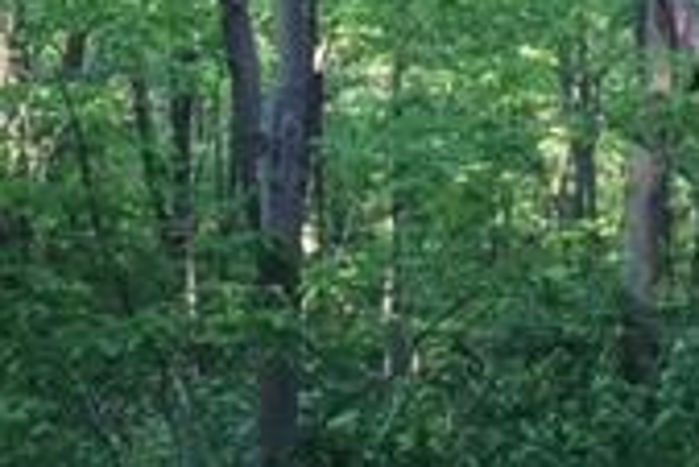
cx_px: 790
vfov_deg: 12.0
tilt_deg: -1.8
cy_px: 380
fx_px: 2215
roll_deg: +1.2
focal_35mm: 114
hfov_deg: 17.3
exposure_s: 1/40
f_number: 2.2
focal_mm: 4.15
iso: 32
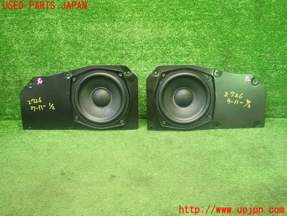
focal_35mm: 30
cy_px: 108
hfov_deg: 60.0
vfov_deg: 46.8
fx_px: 249
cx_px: 144
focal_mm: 5.4
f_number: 2.3
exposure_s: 1/30
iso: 320
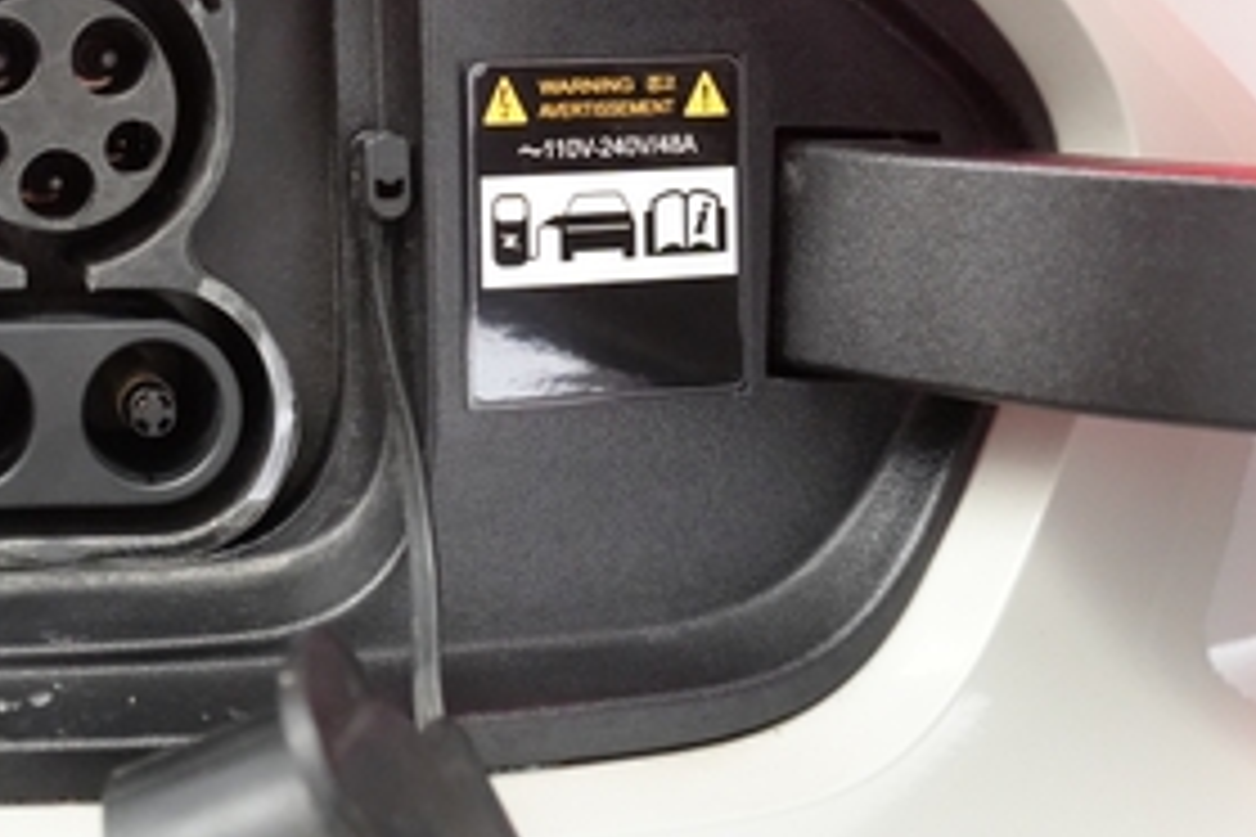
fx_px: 1919
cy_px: -63
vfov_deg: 23.3
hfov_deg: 33.6
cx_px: 41
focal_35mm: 55
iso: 8000
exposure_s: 1/160
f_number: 4
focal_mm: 24
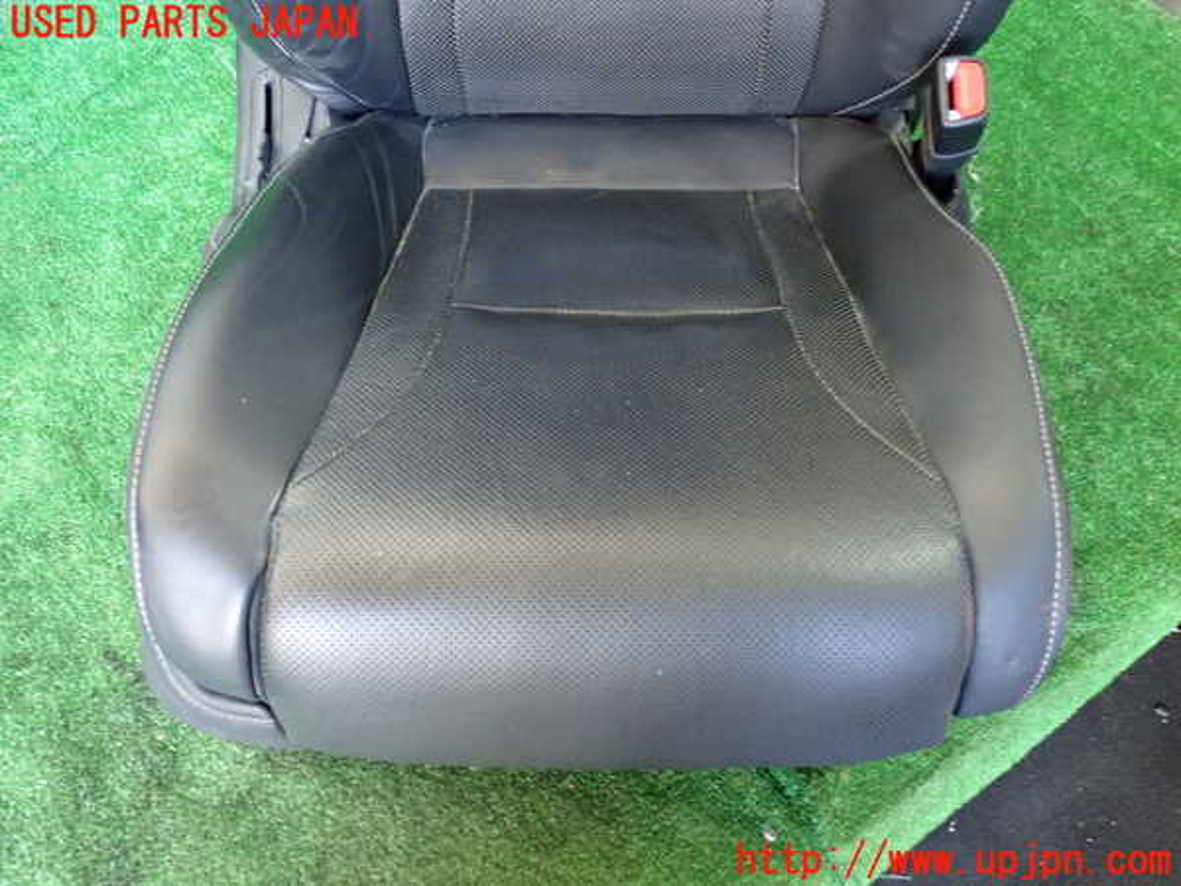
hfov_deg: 60.0
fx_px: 1024
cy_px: 443
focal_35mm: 30
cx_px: 590
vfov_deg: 46.8
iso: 640
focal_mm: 5.4
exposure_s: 1/30
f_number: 2.3
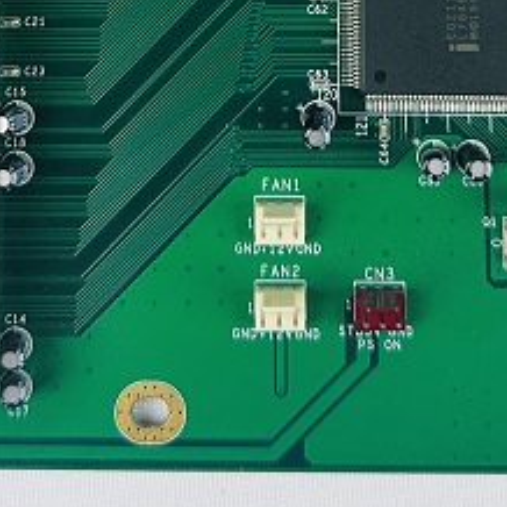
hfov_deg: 17.7
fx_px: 1624
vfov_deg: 16.2
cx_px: 235
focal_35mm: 98
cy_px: -265
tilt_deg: -87.5
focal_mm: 6.86
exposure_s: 1/120
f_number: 1.78
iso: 64
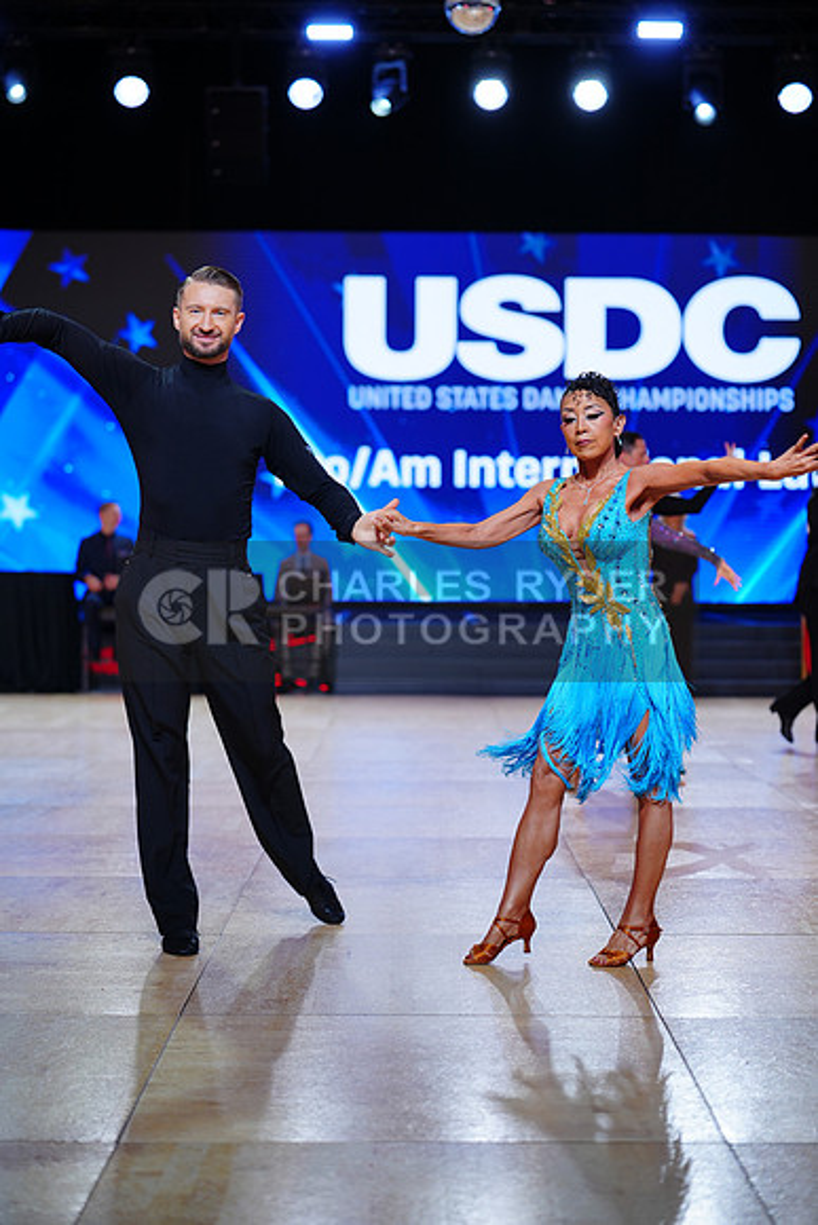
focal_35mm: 64
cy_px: 612
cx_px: 409
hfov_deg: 21.3
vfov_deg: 31.4
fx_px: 2180
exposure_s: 1/500
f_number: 2
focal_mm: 64
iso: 200
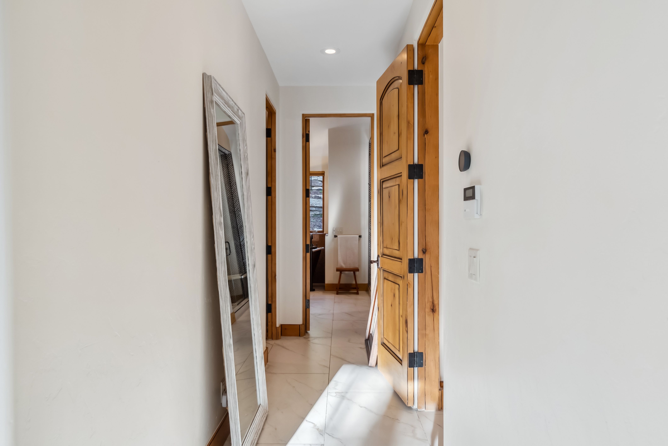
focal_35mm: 24
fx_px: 446
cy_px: 223
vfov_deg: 53.2
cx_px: 334
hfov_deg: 73.7
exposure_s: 1/50
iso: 800
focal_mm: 24
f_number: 8
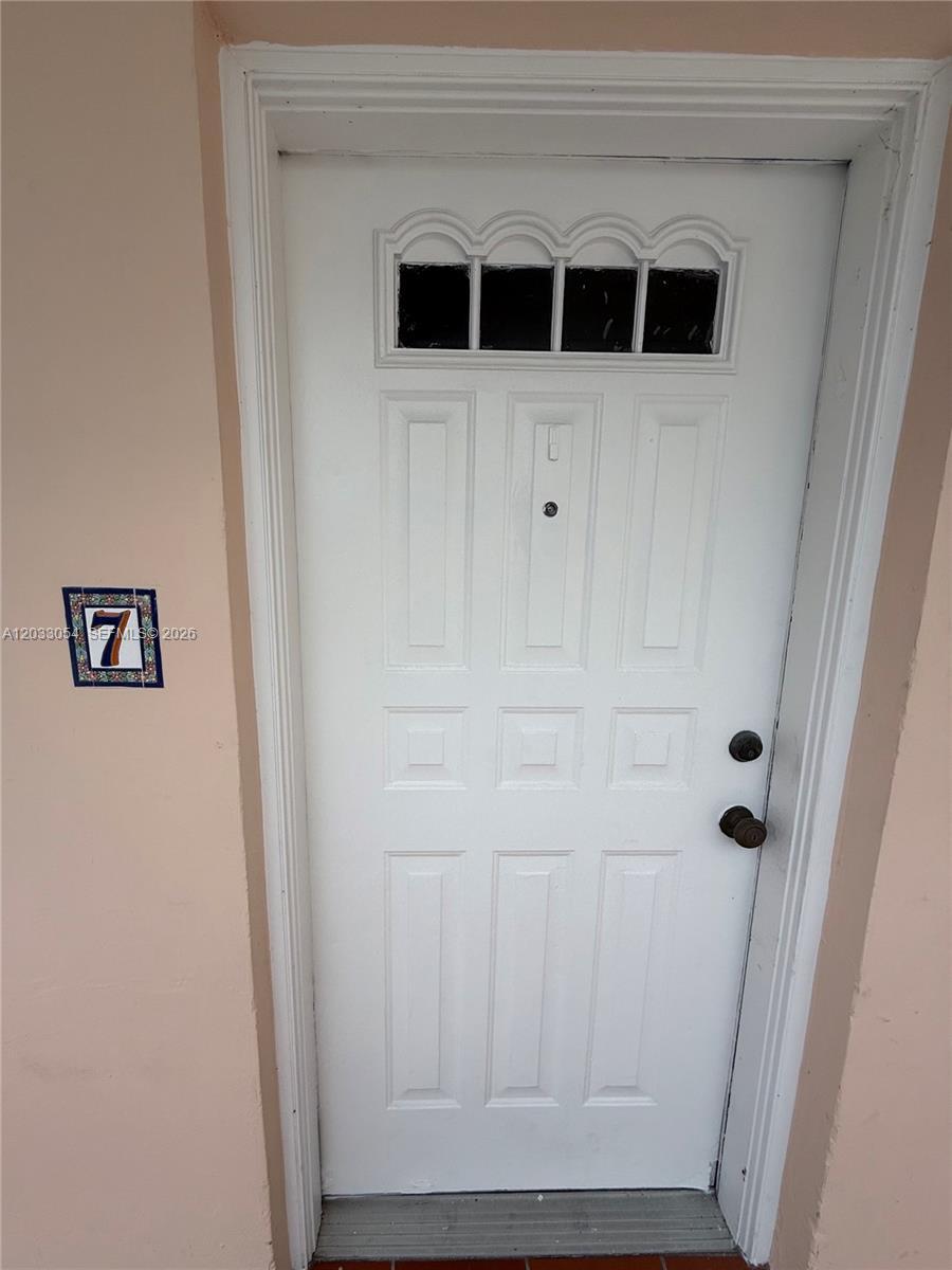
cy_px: 635
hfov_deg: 85.7
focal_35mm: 14
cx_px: 476
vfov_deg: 102.1
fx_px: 513
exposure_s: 1/2841
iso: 50
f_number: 2.2
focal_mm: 2.22
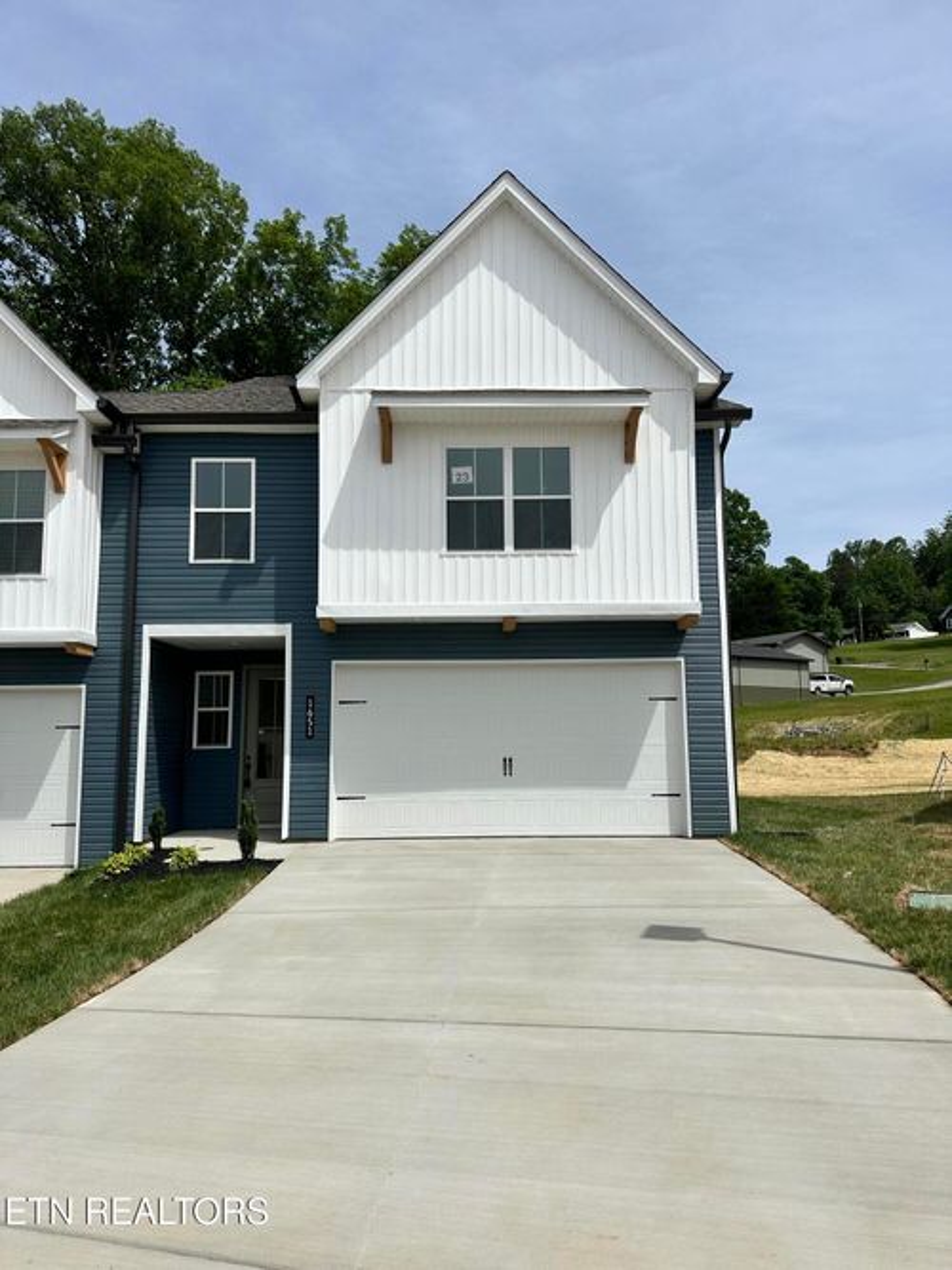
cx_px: 476
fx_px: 880
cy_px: 635
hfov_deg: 56.8
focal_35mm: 24
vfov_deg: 71.6
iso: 80
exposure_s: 1/9709
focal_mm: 6.86
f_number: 1.78
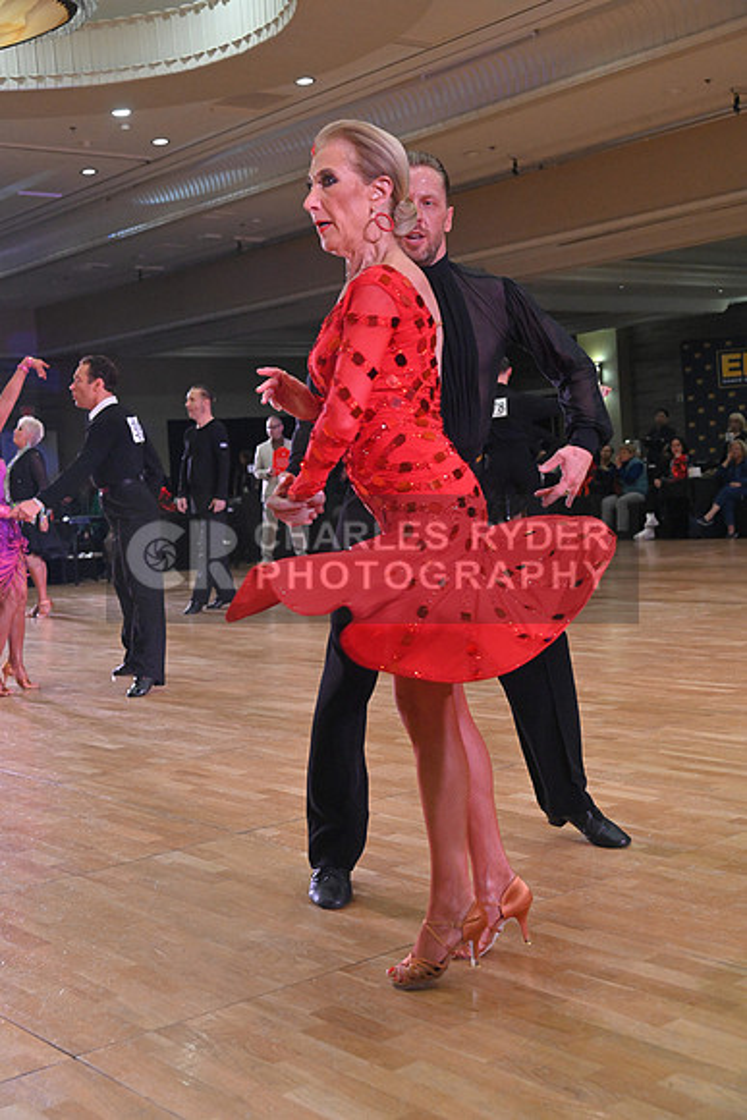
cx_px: 374
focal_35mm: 46
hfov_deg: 29.3
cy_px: 560
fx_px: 1431
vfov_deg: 42.7
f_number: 5.6
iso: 4000
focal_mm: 46
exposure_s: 1/400
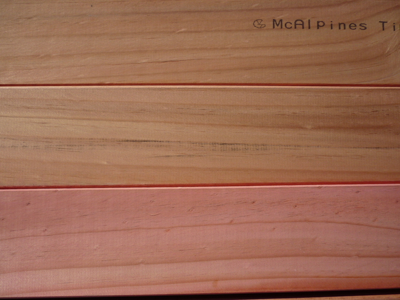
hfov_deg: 55.4
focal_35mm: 33
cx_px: 200
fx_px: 381
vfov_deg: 42.9
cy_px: 150
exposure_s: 1/320
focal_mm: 5.5
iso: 80
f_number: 8
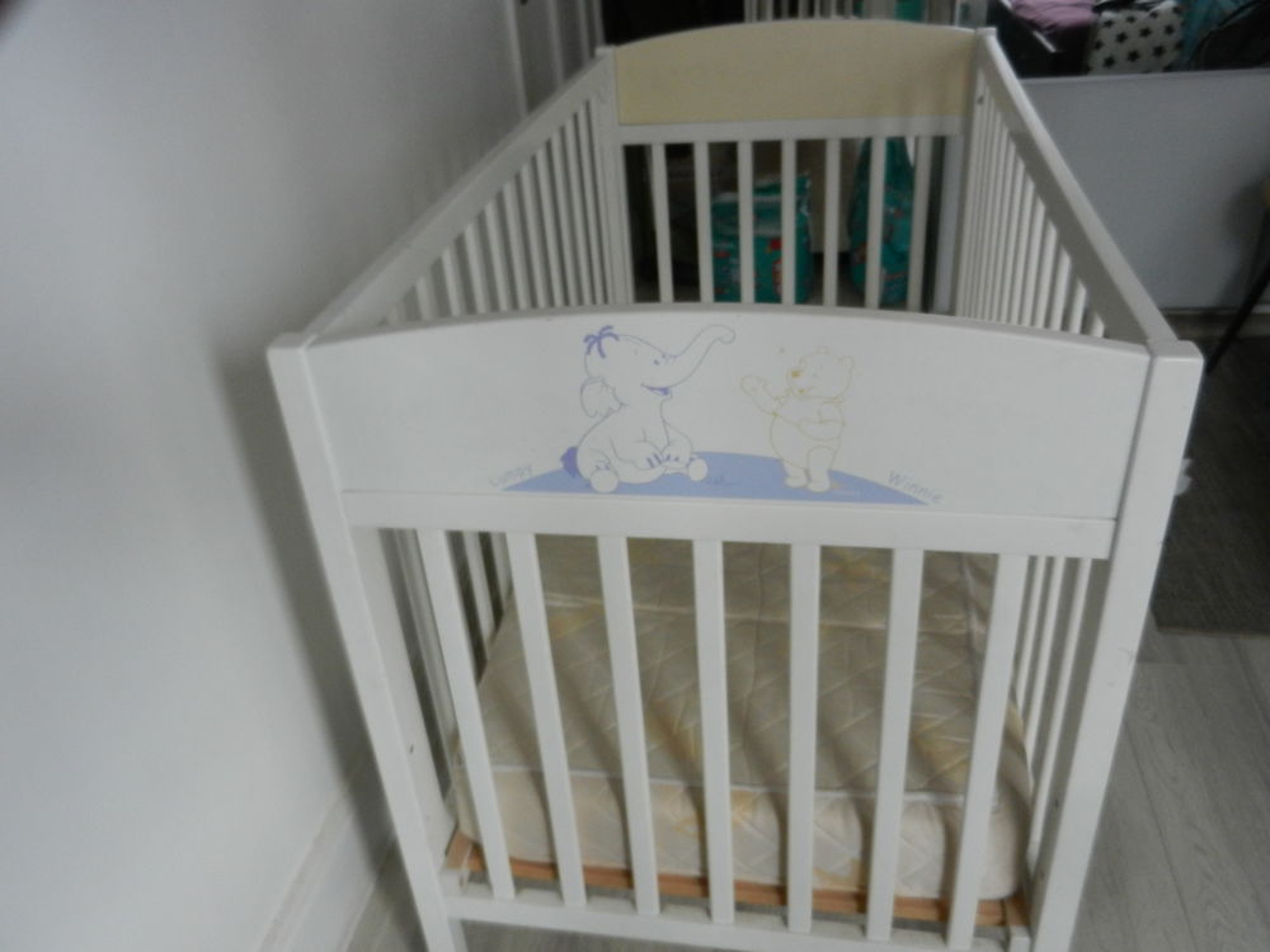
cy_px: 476
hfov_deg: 61.7
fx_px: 1064
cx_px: 635
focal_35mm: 29
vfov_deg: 48.2
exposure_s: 1/25
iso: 400
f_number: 3.6
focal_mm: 5.1
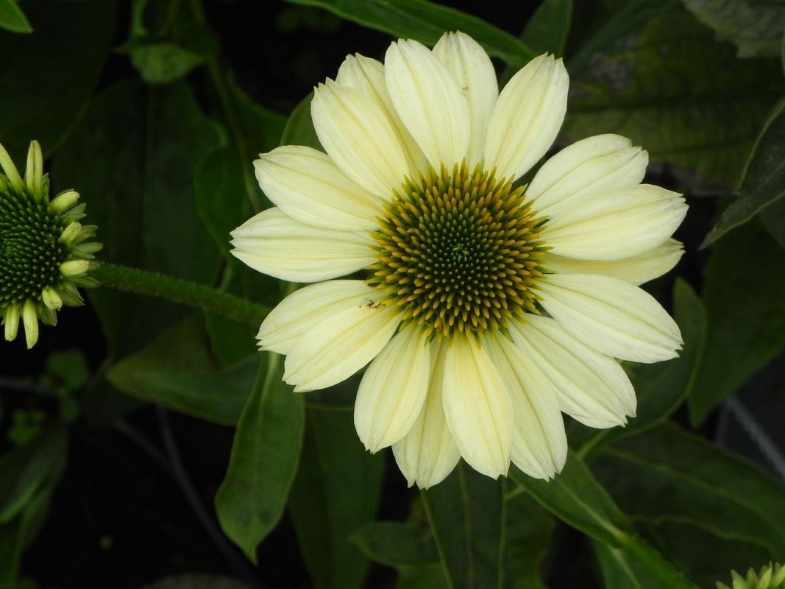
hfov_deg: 16.8
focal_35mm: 117
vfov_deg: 12.7
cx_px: 392
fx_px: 2653
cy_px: 294
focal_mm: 20.8
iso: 160
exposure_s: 1/640
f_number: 4.5
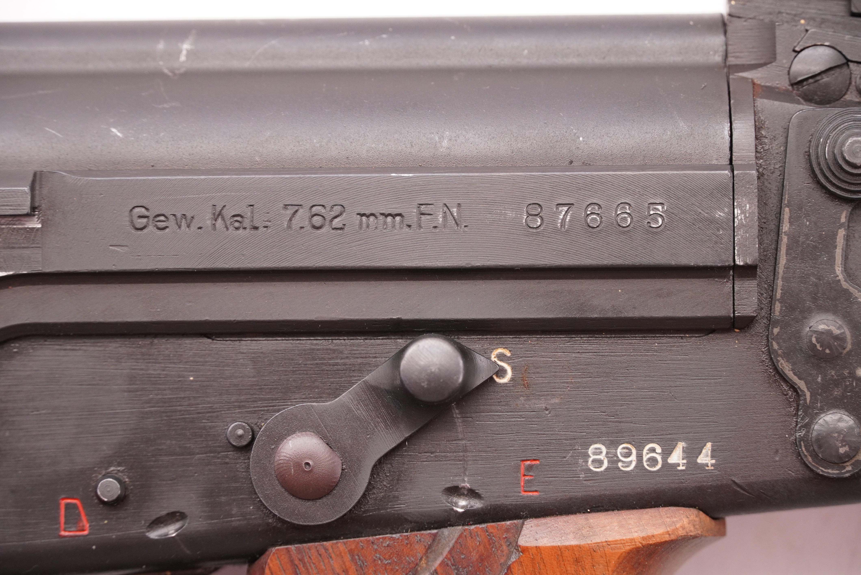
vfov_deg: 9.4
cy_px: 288
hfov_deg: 14.1
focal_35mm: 146
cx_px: 430
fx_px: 3482
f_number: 5.6
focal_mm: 97
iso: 1000
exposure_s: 1/125
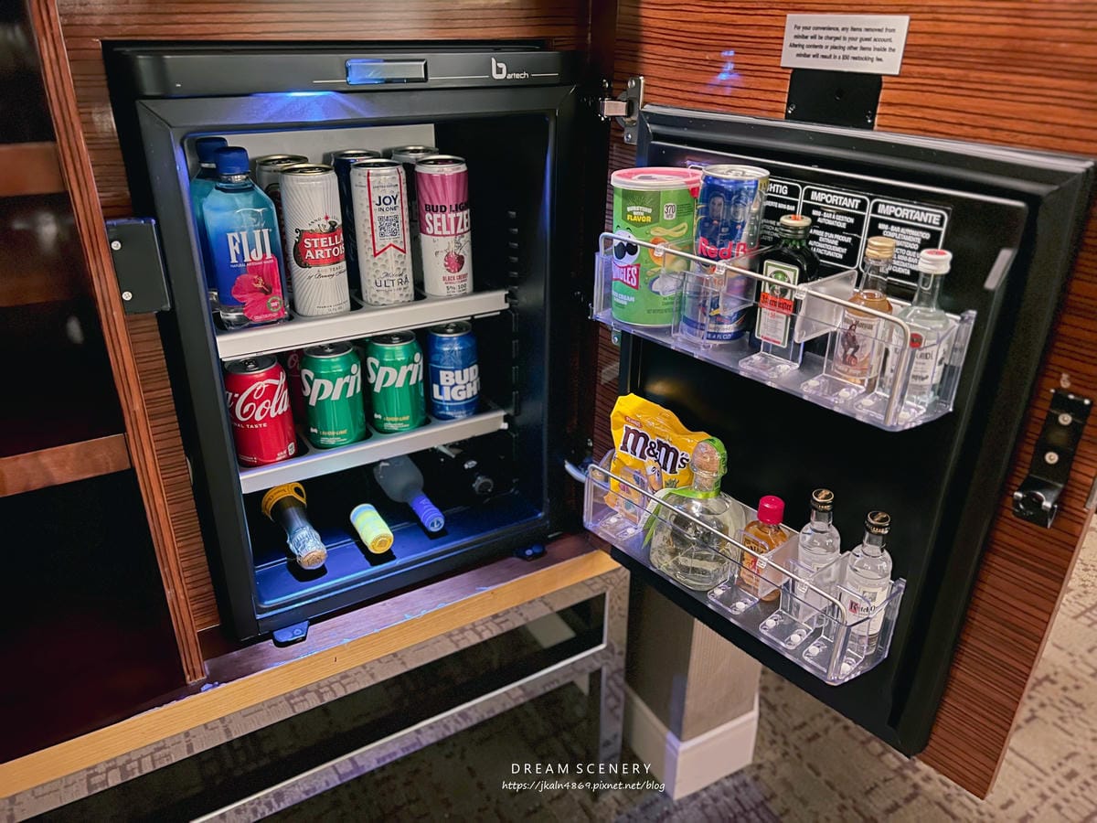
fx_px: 824
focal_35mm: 26
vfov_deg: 53.1
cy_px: 412
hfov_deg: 67.3
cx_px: 548
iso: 640
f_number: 1.5
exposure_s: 1/11
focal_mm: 5.7
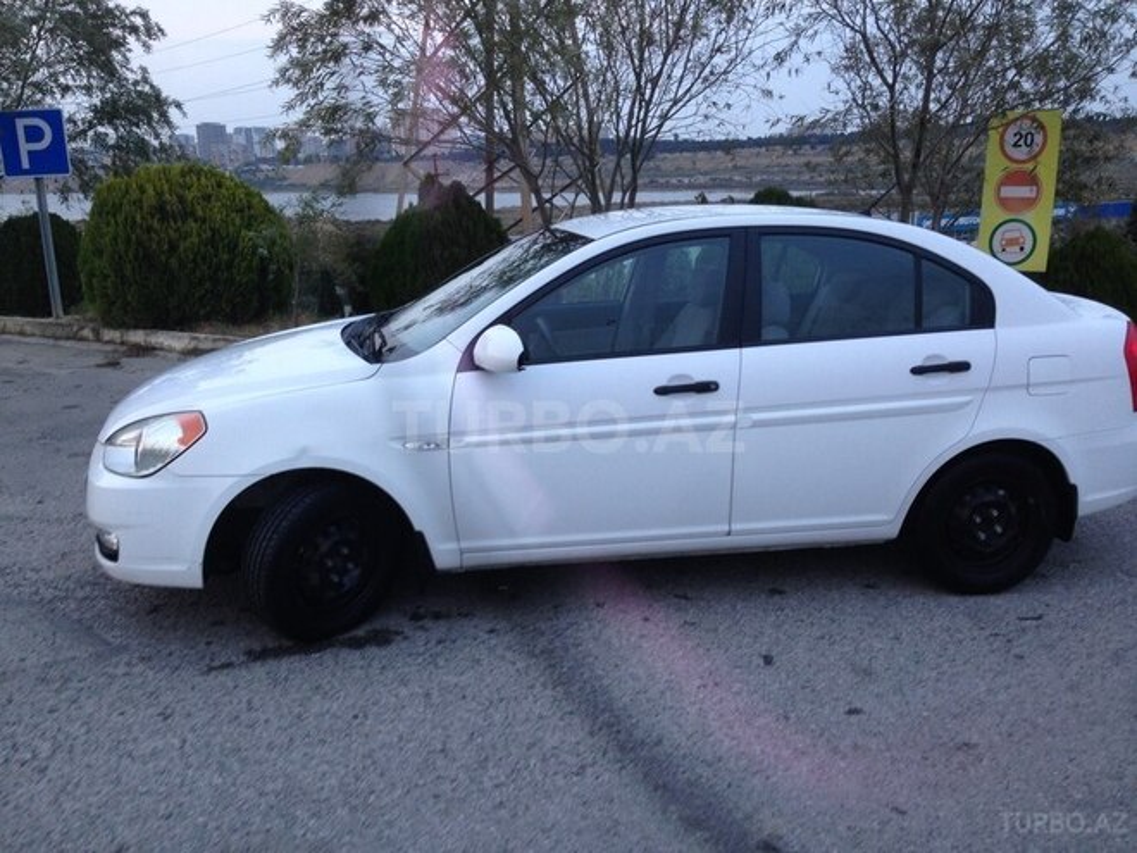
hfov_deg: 55.4
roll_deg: -0.4
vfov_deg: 42.9
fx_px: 1084
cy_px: 426
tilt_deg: -11.8
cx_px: 568
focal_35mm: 33
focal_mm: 4.12
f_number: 2.4
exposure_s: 1/20
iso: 64
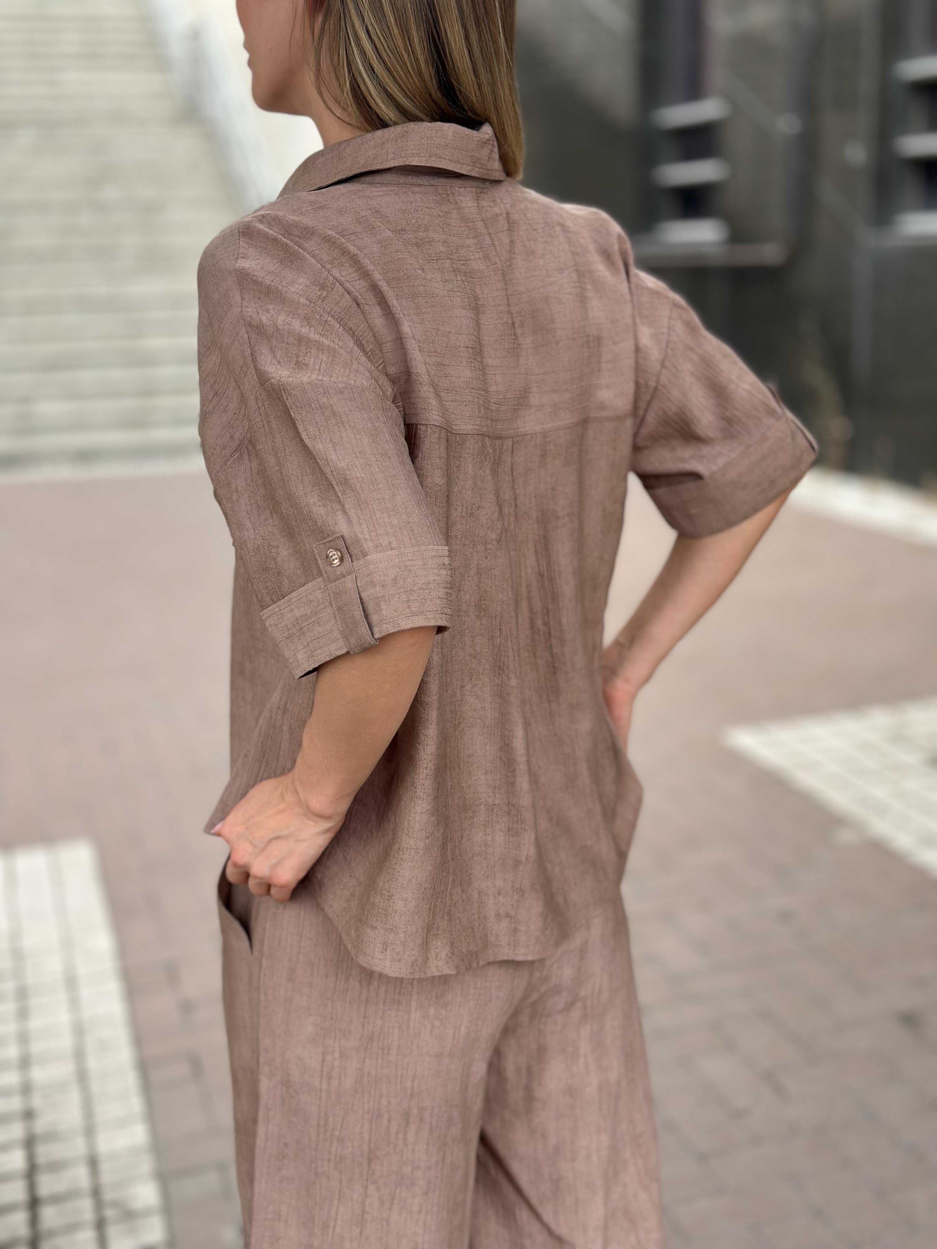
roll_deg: +0.8
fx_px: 1732
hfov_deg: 30.3
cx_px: 468
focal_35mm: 48
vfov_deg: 39.7
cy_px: 624
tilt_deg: -13.6
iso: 80
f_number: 1.78
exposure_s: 1/1019
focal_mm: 6.86
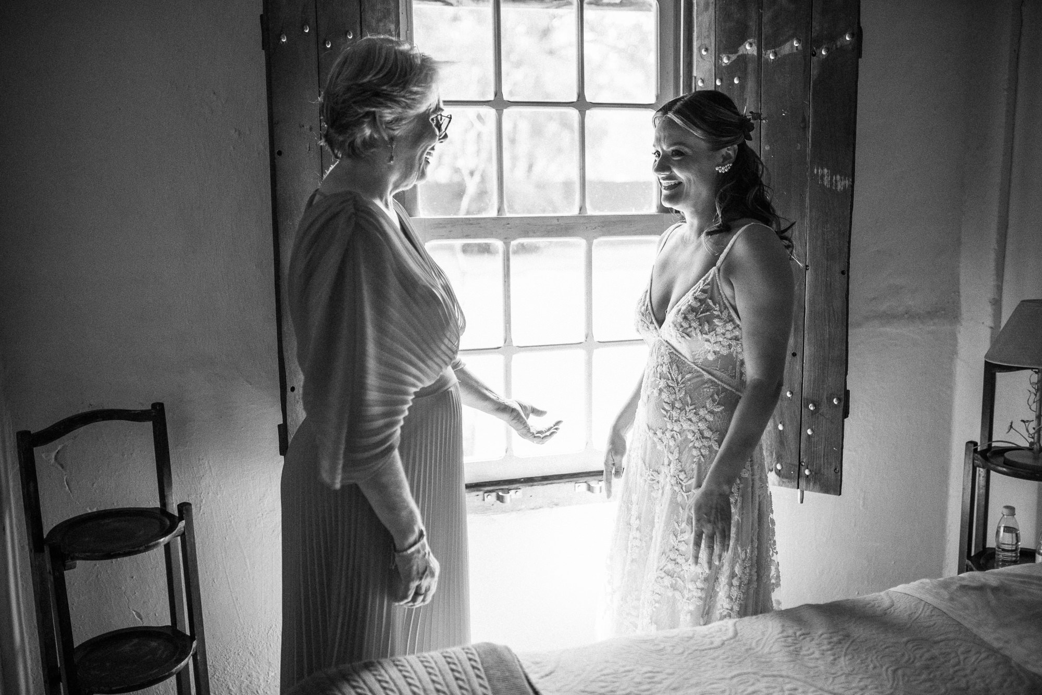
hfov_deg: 54.4
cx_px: 521
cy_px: 348
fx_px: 1013
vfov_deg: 37.9
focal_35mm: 35
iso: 1250
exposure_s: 1/1250
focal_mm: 35
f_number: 1.8
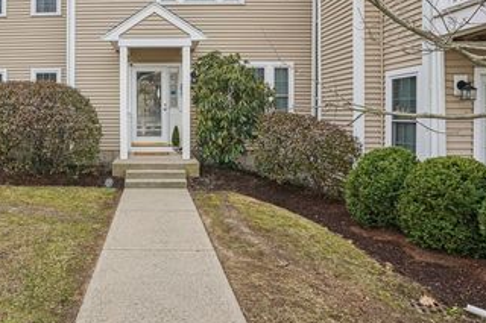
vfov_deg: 50.8
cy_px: 124
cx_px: 146
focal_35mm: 25
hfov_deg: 68.6
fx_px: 337
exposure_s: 1/125
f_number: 8
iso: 100
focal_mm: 16
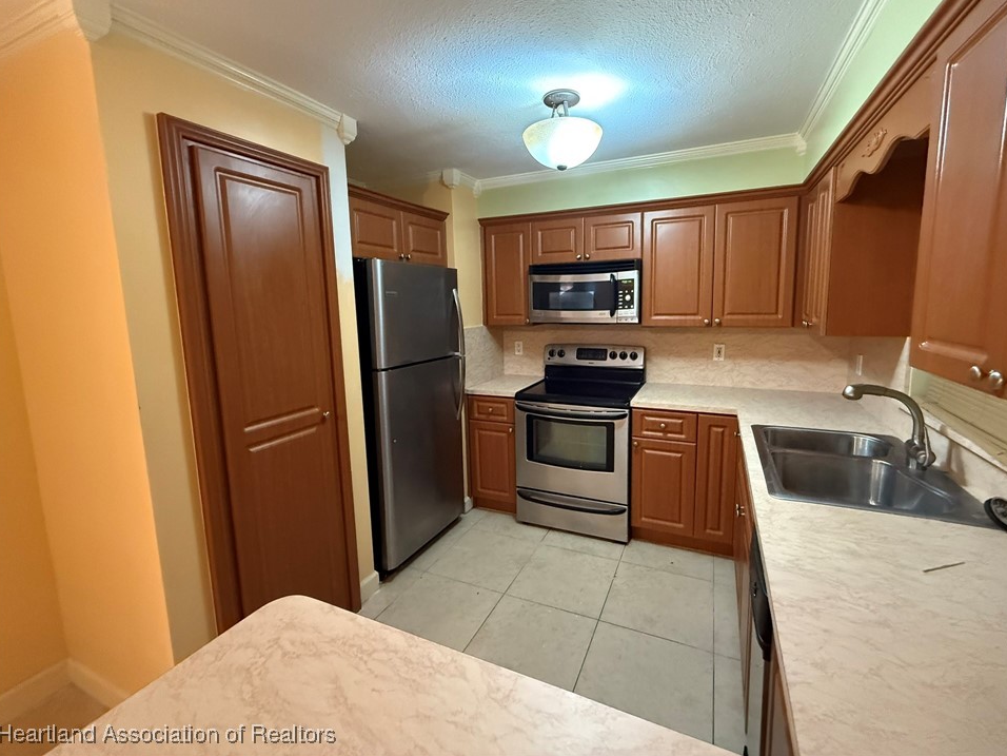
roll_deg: +1.1
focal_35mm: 15
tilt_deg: -6.9
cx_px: 530
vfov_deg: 81.6
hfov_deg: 98.1
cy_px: 352
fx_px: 436
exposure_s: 1/60
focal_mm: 2.22
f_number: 2.2
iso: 1000
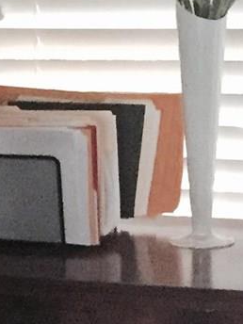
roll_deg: +2.0
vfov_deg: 10.2
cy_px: 226
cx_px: -204
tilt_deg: -9.4
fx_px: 1816
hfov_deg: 7.4
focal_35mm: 194
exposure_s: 1/24
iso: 250
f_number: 2.2
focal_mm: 4.15
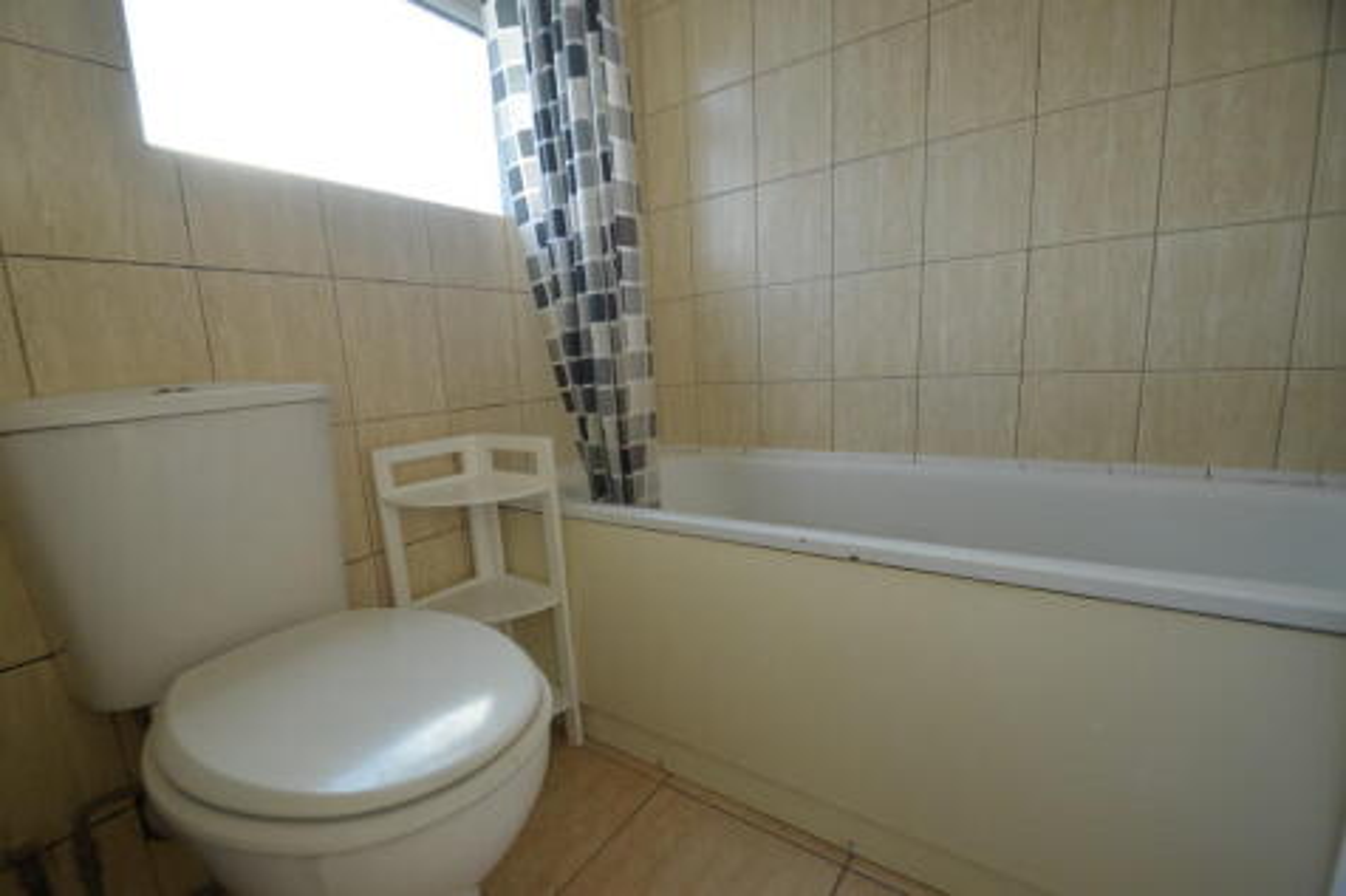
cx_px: 673
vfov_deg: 77.3
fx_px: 561
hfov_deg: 100.4
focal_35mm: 15
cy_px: 448
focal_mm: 10
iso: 400
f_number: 4.8
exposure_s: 1/90
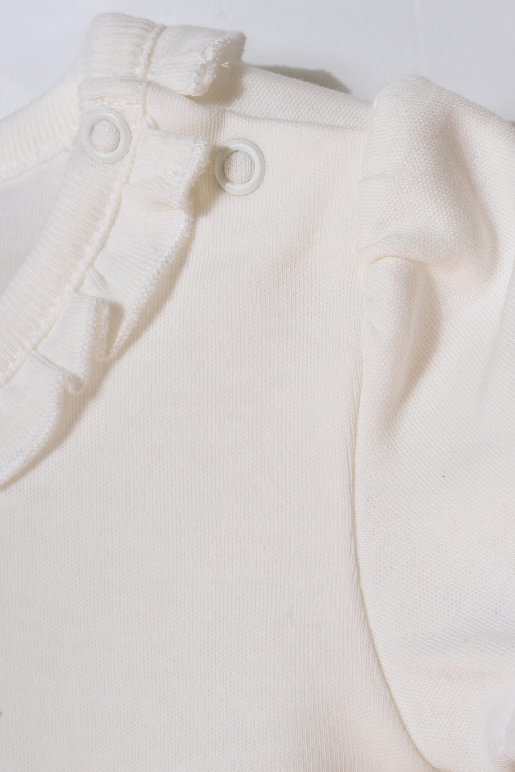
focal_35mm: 50
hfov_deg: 27.0
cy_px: 386
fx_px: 1072
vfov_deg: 39.6
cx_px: 258
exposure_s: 1/125
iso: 160
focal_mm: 50
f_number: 11
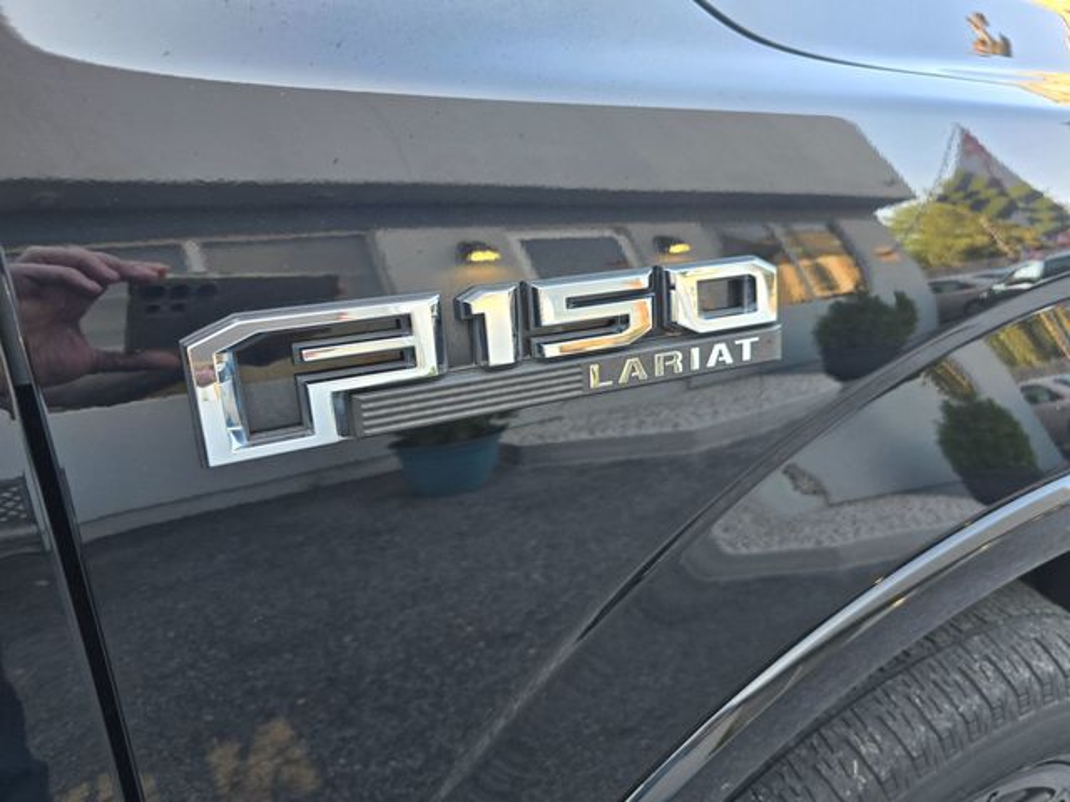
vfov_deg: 58.9
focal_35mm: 23
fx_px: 711
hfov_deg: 73.9
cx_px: 535
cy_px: 401
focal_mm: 6.3
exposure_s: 1/120
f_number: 1.7
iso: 64
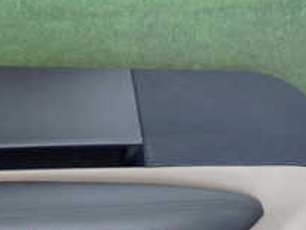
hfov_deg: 16.2
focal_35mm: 118
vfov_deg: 12.3
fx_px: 1043
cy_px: 277
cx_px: -26
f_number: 2.8
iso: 250
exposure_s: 1/40
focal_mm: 7.31
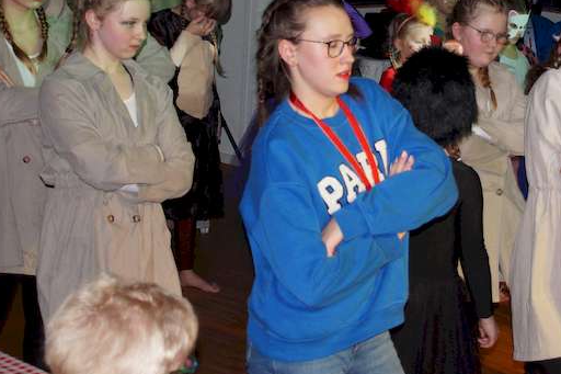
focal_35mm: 90
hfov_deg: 22.4
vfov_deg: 15.1
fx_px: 1402
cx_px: 427
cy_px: 80
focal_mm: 30
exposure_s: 1/60
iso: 800
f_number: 4.5
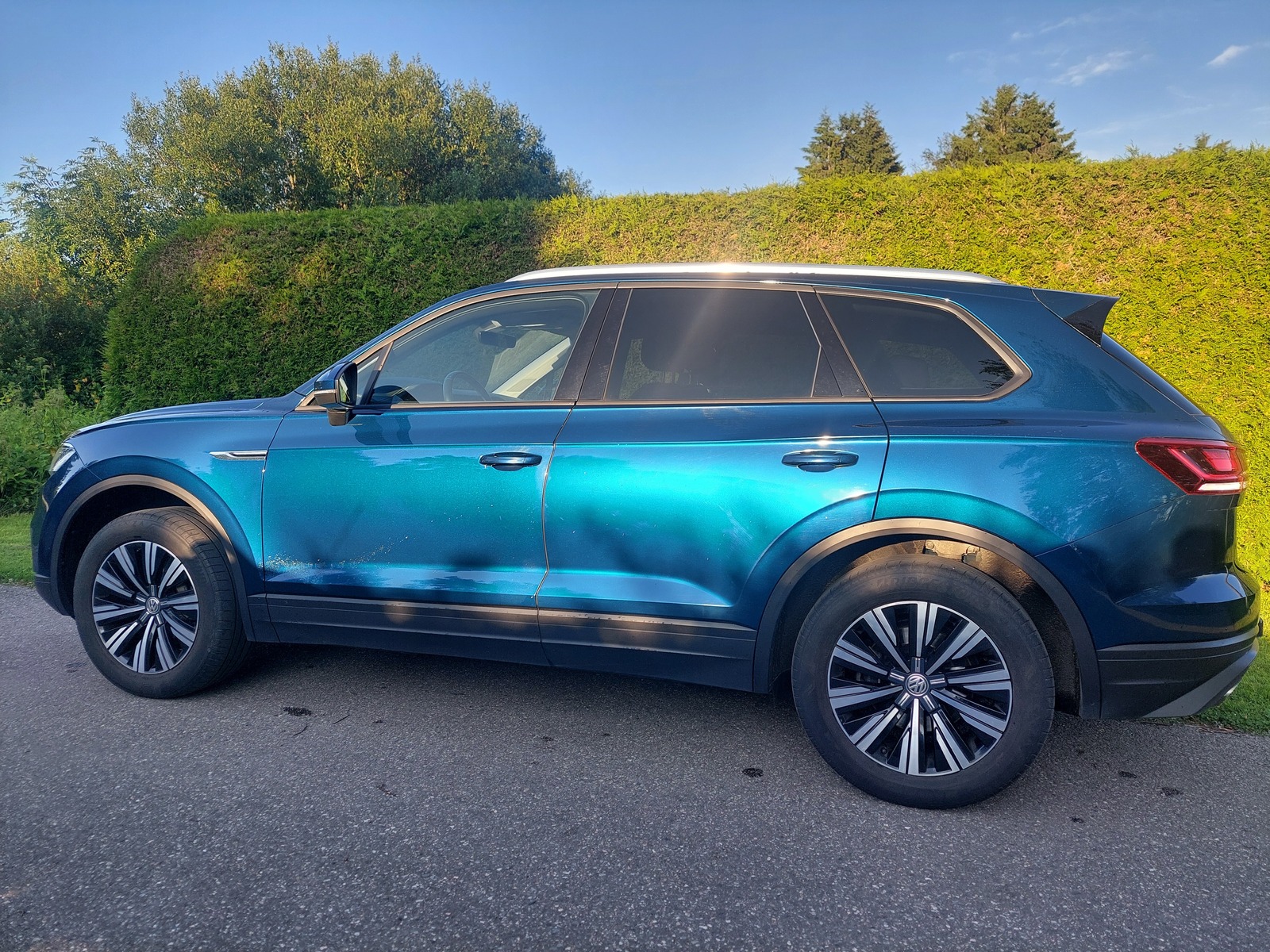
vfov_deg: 56.8
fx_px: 881
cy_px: 476
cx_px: 635
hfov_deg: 71.6
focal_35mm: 24
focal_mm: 5.23
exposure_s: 1/410
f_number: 1.8
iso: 40
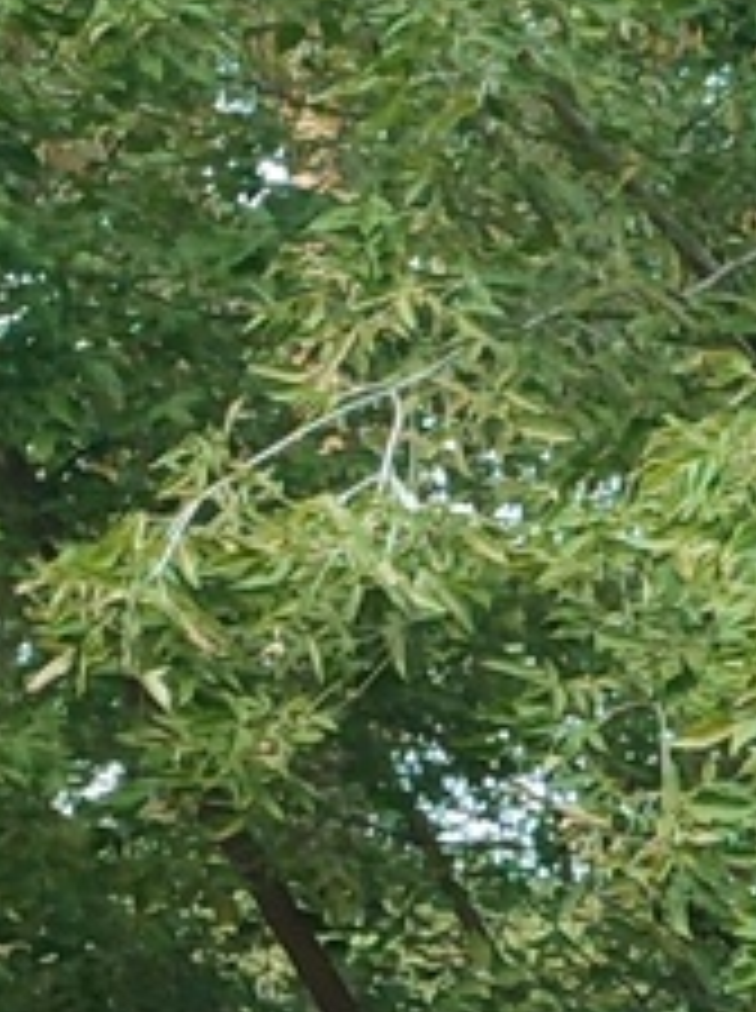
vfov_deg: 10.3
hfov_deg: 7.7
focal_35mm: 171
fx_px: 4994
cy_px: 2312
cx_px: 2182
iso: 87
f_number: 1.89
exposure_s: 1/50
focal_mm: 5.89
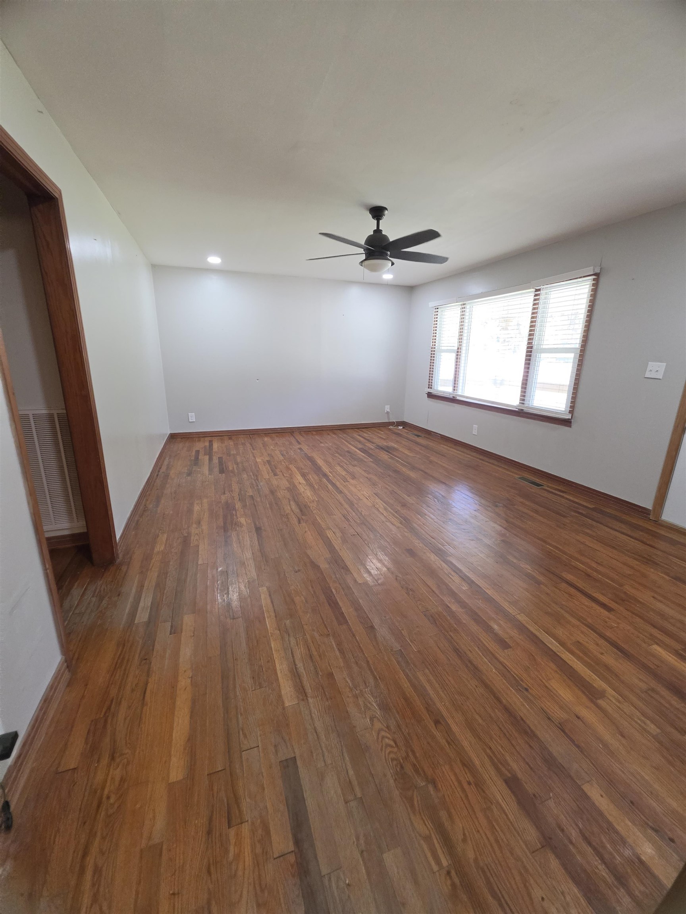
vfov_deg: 106.2
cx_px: 343
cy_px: 457
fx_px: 344
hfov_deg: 89.9
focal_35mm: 13
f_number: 1.9
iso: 200
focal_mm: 2.2
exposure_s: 1/120
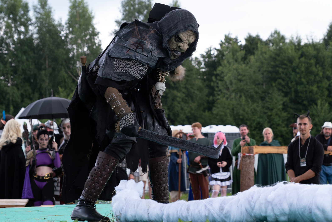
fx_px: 1014
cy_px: 59
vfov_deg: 12.4
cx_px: 196
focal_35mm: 110
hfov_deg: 18.6
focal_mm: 45.5
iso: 800
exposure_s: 1/640
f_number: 3.6
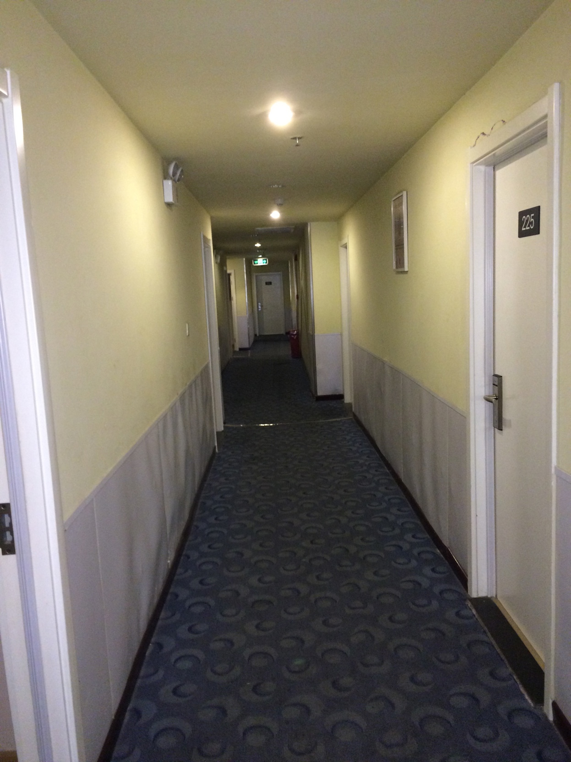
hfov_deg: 48.2
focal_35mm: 29
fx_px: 638
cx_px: 286
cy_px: 381
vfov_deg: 61.7
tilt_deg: -8.6
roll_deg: +2.2
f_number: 2.2
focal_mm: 4.15
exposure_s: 1/17
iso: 250
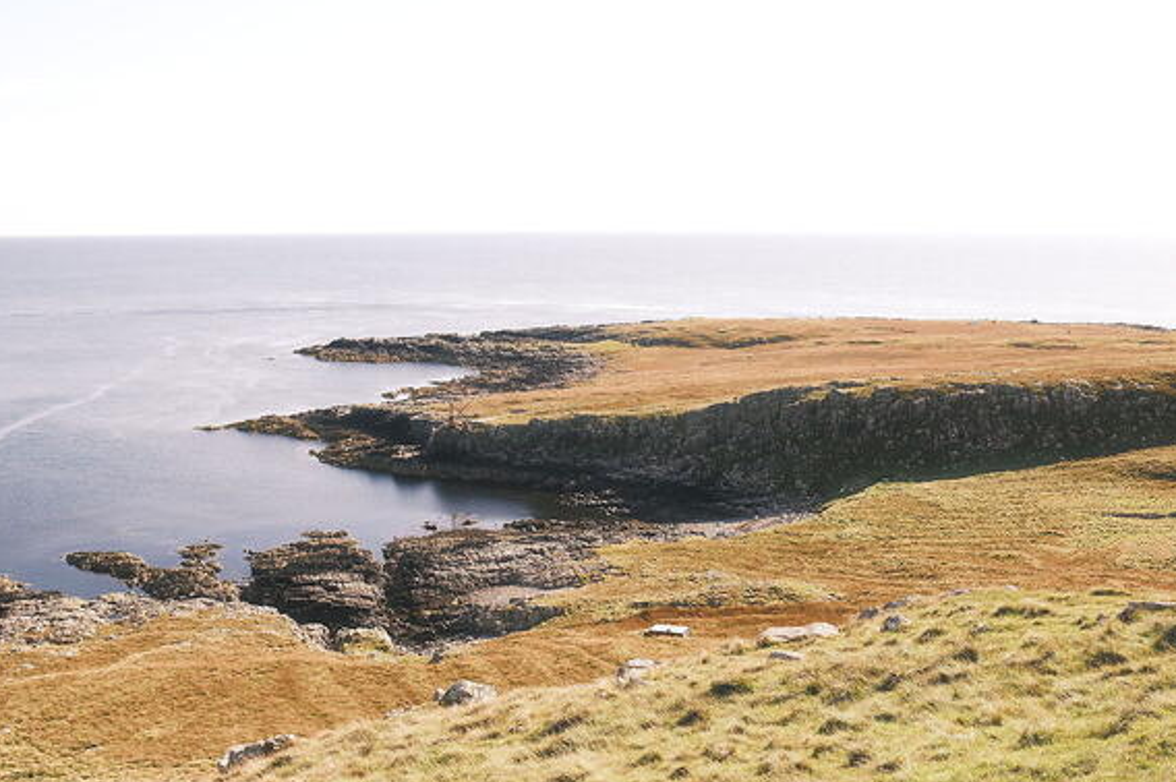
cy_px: 403
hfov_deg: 51.9
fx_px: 1208
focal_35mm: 37
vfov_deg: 35.9
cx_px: 598
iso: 200
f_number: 6.4
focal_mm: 23
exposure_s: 1/180
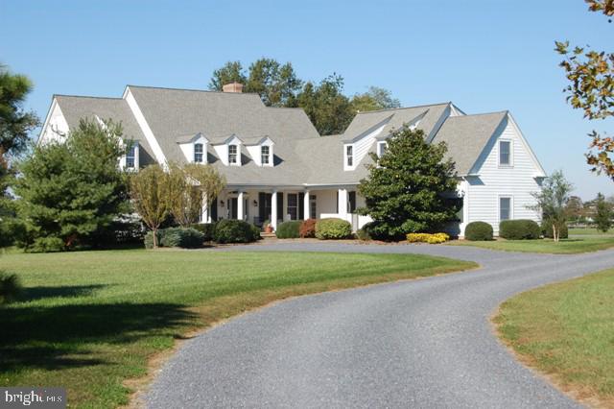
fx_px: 1151
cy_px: 204
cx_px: 307
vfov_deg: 20.1
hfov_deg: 29.9
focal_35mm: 68
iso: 200
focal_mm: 45
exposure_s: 1/320
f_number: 9
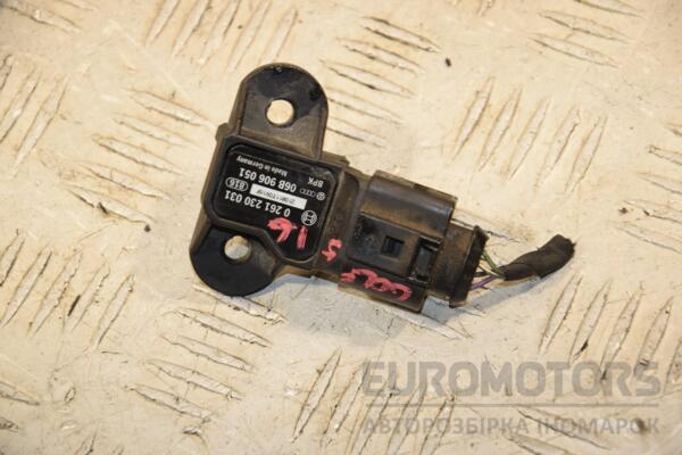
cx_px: 341
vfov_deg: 8.7
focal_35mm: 158
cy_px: 228
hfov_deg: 13.0
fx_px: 2984
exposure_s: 1/200
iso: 800
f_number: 7.1
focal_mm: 105
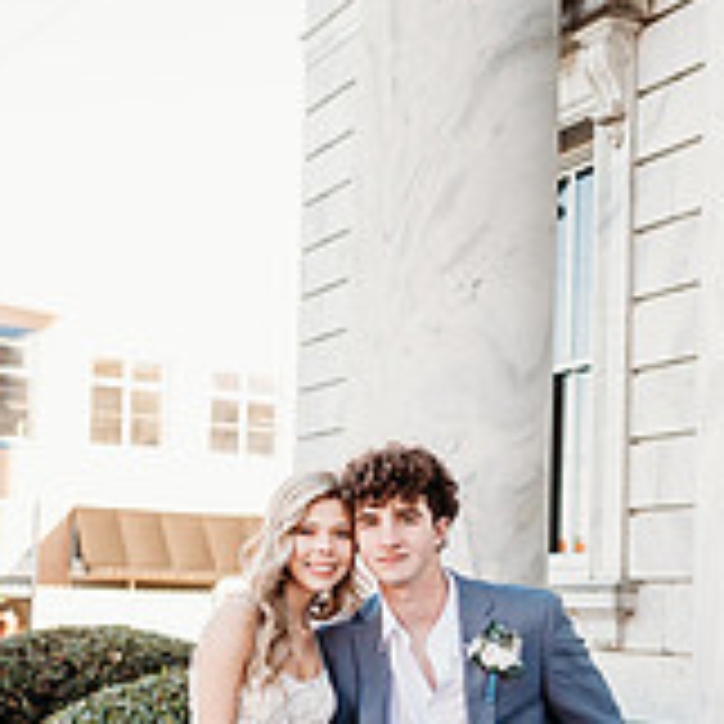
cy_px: 549
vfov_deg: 29.5
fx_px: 1349
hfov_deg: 30.0
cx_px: 360
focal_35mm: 57
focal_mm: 24
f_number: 2
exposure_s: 1/320
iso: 200
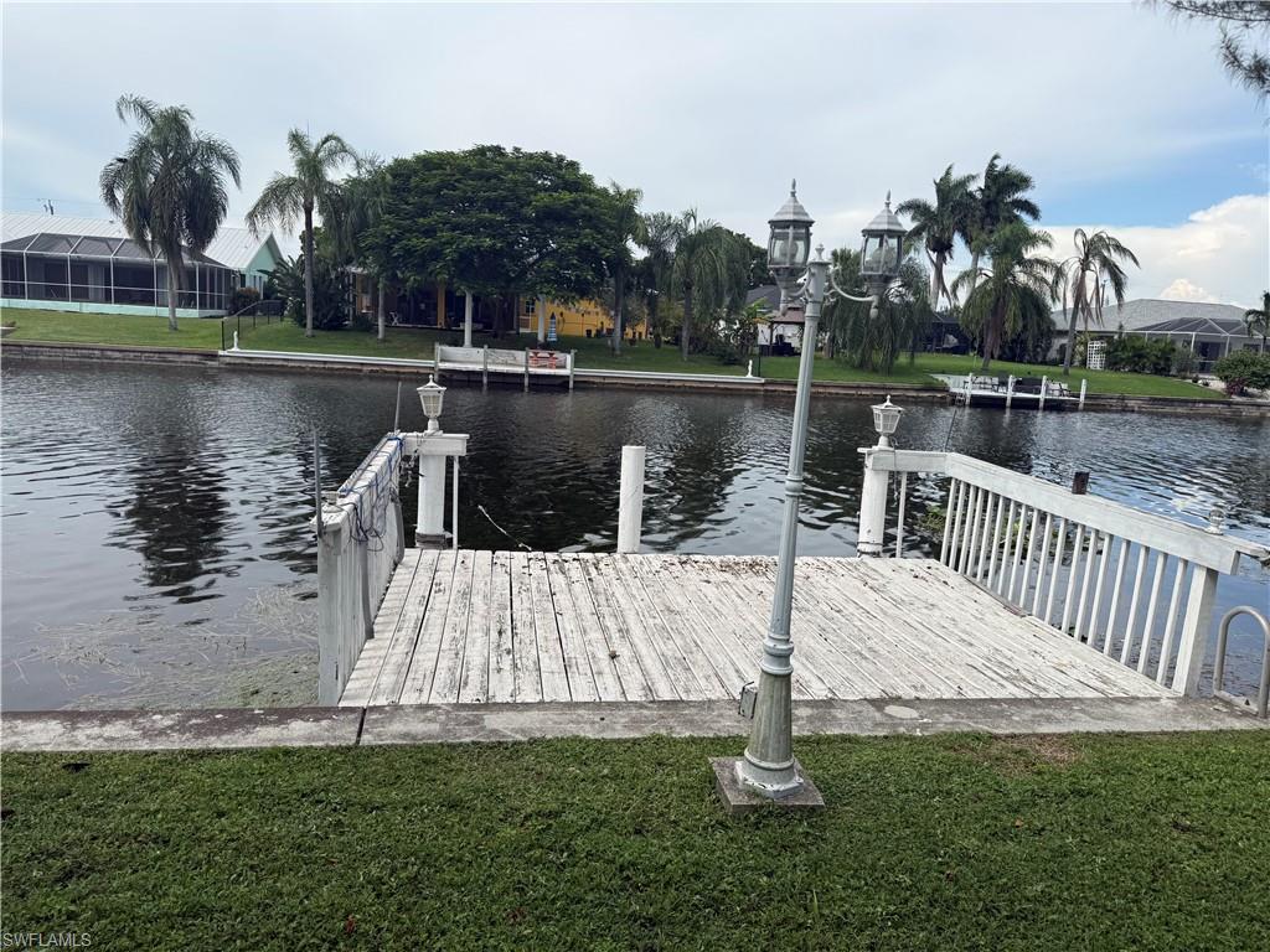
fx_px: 881
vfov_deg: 56.8
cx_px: 635
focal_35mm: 24
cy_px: 476
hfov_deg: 71.6
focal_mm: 6.76
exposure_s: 1/3759
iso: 80
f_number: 1.78
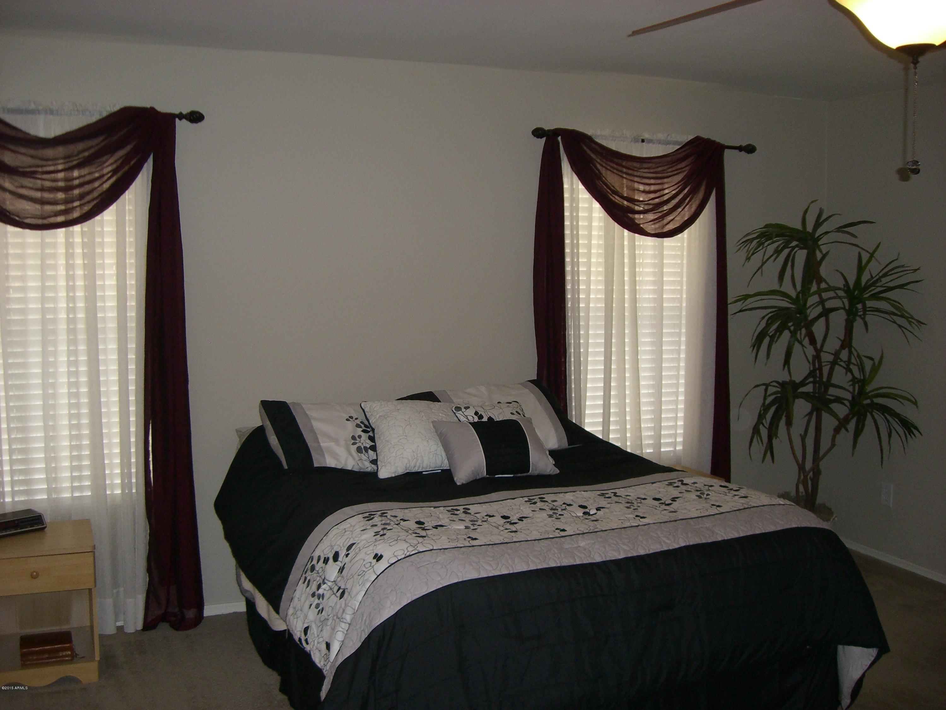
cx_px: 473
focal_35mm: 38
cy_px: 355
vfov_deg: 37.7
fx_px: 1038
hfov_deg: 49.0
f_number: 2.7
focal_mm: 6.2
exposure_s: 1/60
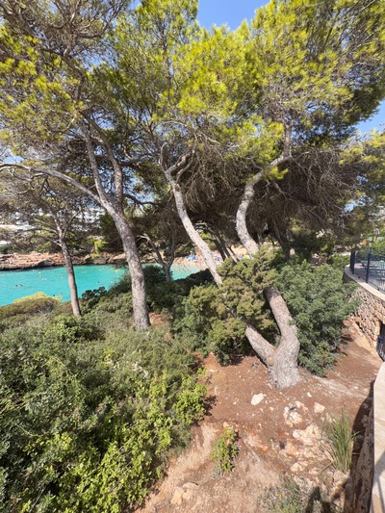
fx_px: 208
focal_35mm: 14
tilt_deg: -4.5
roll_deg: -1.4
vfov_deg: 102.1
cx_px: 192
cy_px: 256
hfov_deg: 85.7
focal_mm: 2.22
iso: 40
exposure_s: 1/734
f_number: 2.2
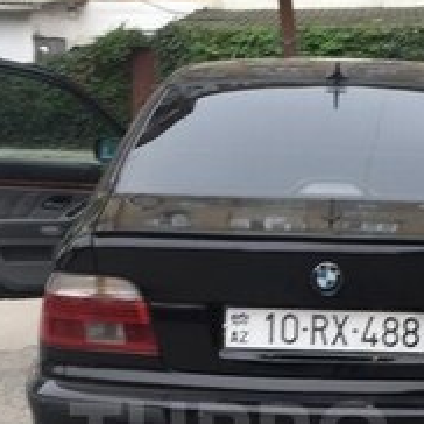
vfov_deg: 18.2
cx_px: 308
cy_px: 437
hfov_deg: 18.6
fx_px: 1289
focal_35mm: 93
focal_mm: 4.15
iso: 32
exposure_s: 1/101
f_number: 2.2
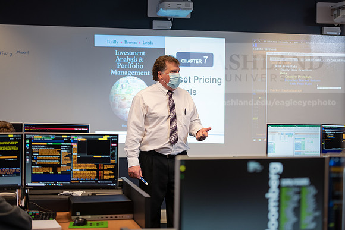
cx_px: 172
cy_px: 115
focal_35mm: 80
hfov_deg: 25.4
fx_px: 767
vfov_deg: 17.1
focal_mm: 80
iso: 800
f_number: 3.2
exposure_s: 1/160
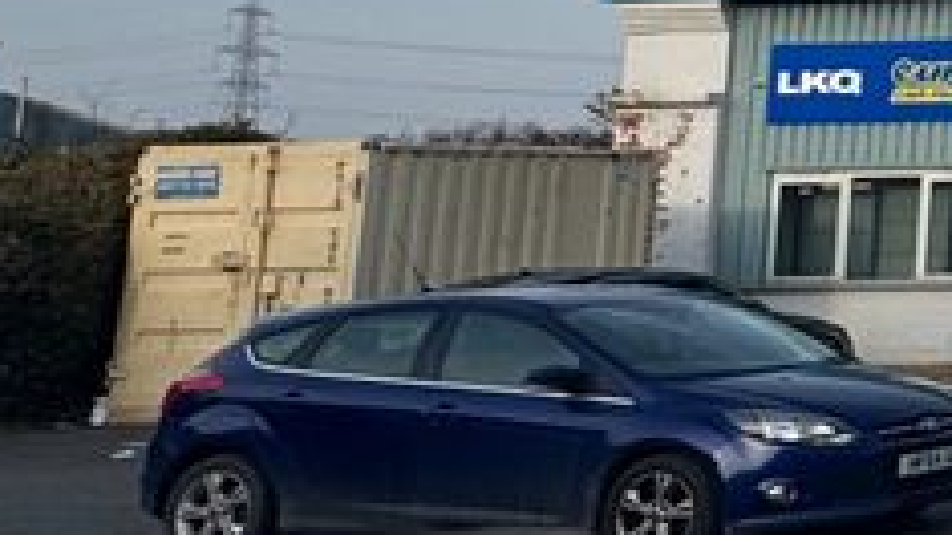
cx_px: 2082
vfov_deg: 16.2
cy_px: -55
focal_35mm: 72
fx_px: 1817
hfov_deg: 17.0
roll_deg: +1.9
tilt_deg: +8.0
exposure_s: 1/1637
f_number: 2.2
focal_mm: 2.22
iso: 50
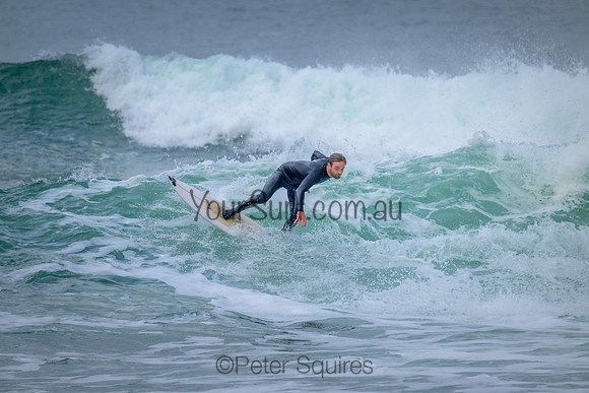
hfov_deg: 3.3
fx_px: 10146
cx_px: 294
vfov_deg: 2.2
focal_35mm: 620
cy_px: 196
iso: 2000
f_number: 11
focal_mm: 620
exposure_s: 1/1600
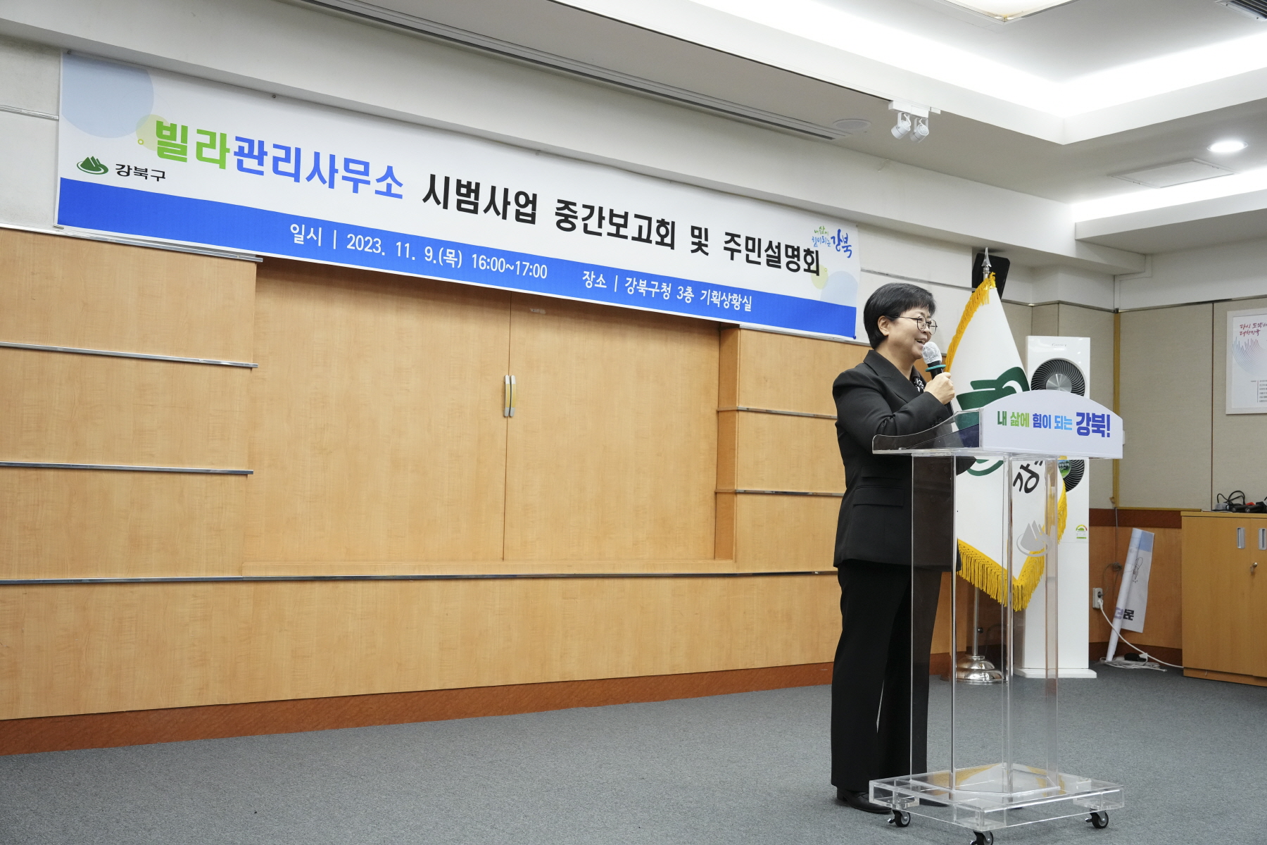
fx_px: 1408
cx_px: 634
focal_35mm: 40
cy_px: 422
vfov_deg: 33.4
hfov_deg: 48.5
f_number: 5.6
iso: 3200
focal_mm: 40
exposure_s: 1/160
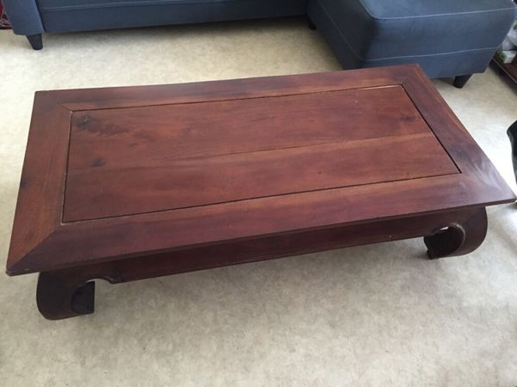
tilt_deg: -49.3
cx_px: 258
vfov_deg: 48.2
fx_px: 433
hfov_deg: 61.7
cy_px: 194
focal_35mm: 29
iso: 250
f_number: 2.2
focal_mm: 4.15
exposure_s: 1/17
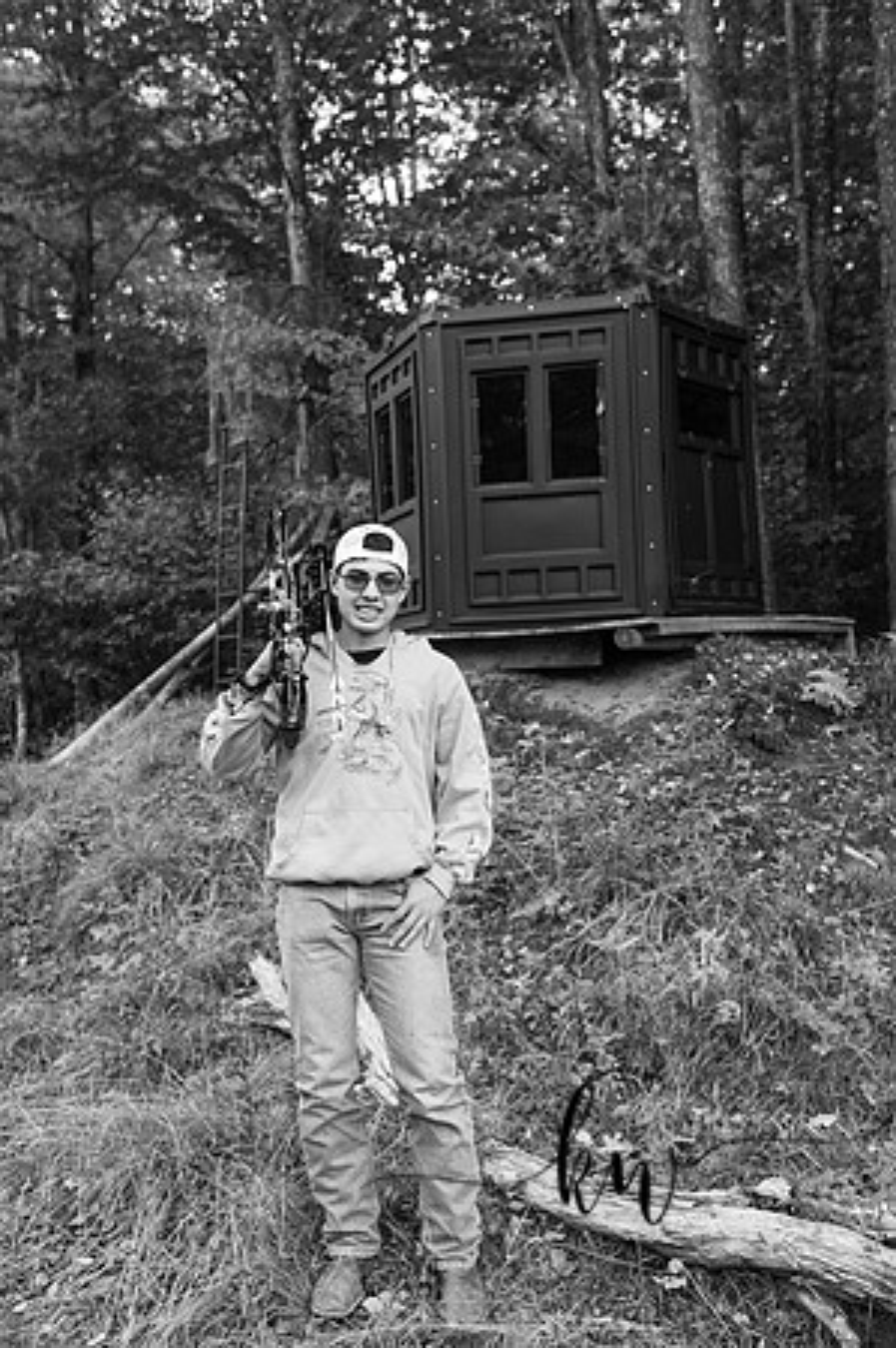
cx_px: 448
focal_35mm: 35
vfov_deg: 54.5
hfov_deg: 37.8
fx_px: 1310
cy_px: 674
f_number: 4
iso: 400
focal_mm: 35
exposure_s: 1/250
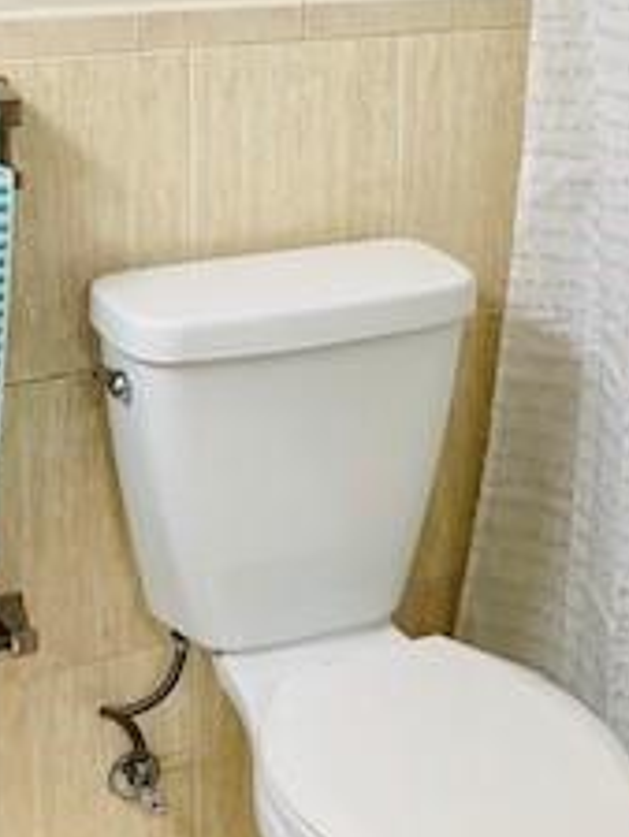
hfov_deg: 19.8
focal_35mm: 74
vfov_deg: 26.0
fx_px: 1791
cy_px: 219
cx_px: 450
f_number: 1.8
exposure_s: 1/60
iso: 64
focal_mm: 4.25
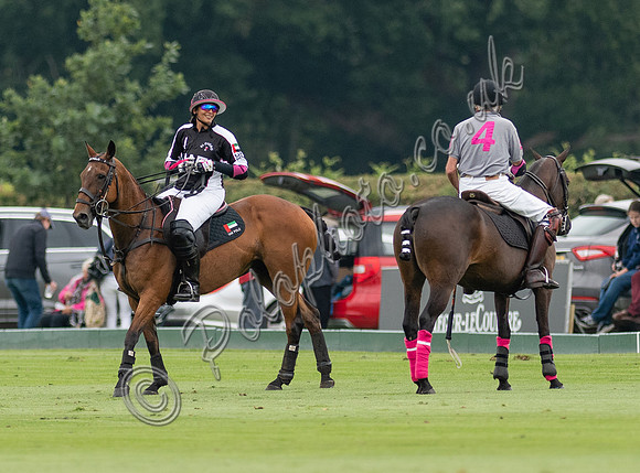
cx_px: 237
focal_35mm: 1065
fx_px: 19595
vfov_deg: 1.4
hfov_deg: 1.9
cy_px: 261
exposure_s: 1/2000
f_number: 2.8
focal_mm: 300
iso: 400
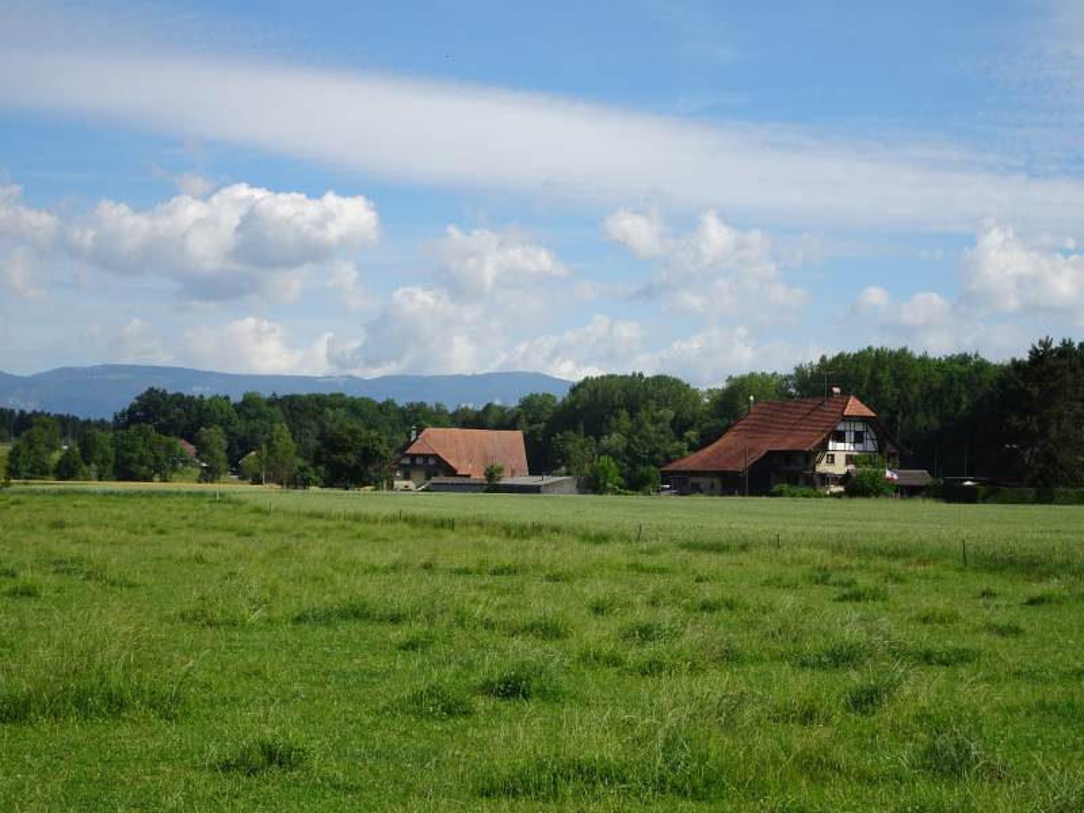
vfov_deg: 22.9
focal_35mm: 64
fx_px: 2004
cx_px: 542
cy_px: 406
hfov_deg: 30.3
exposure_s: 1/640
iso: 80
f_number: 4.5
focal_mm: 10.95
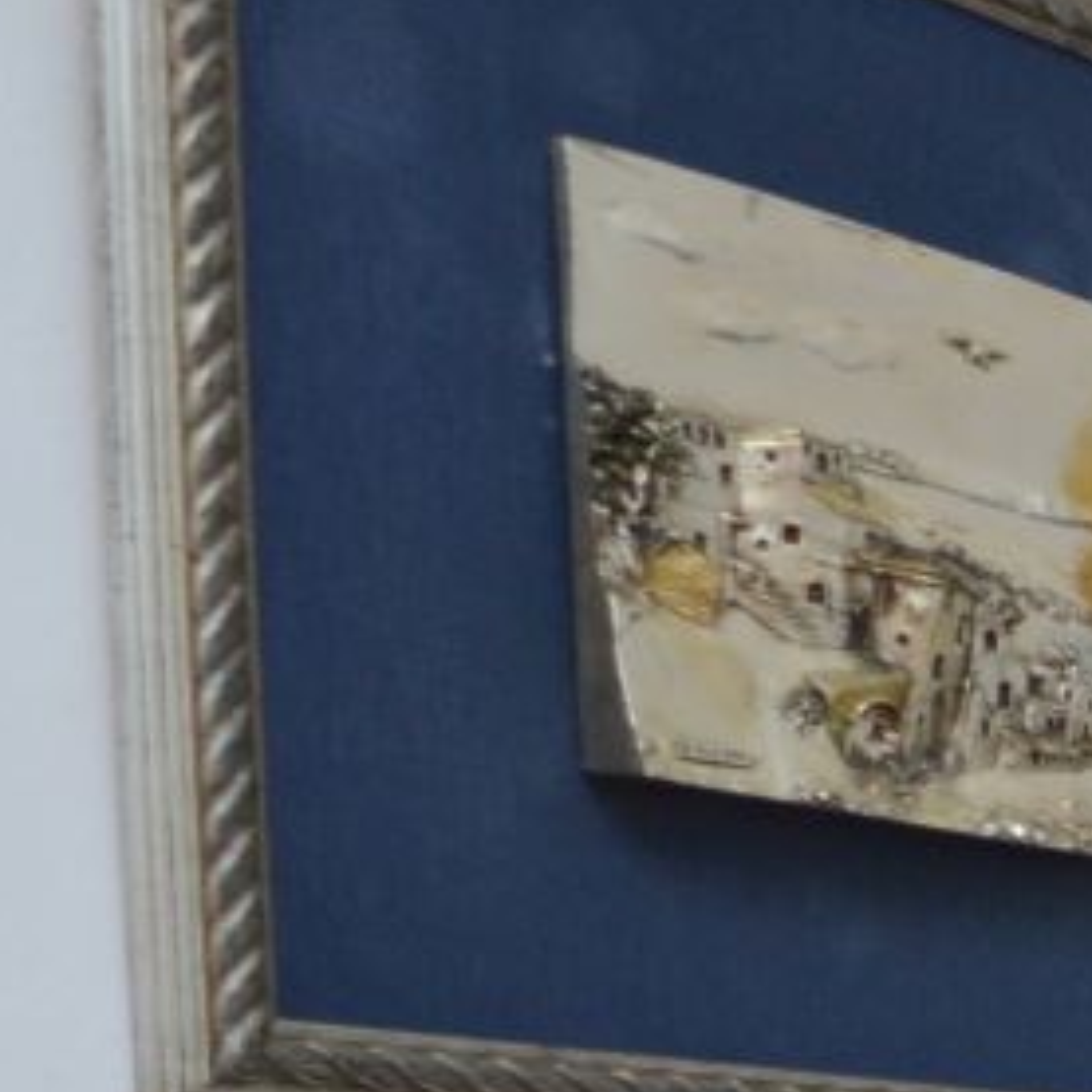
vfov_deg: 16.6
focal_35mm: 94
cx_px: 3639
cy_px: 1703
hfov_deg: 10.1
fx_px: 3355
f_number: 4
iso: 500
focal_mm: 10
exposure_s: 1/160
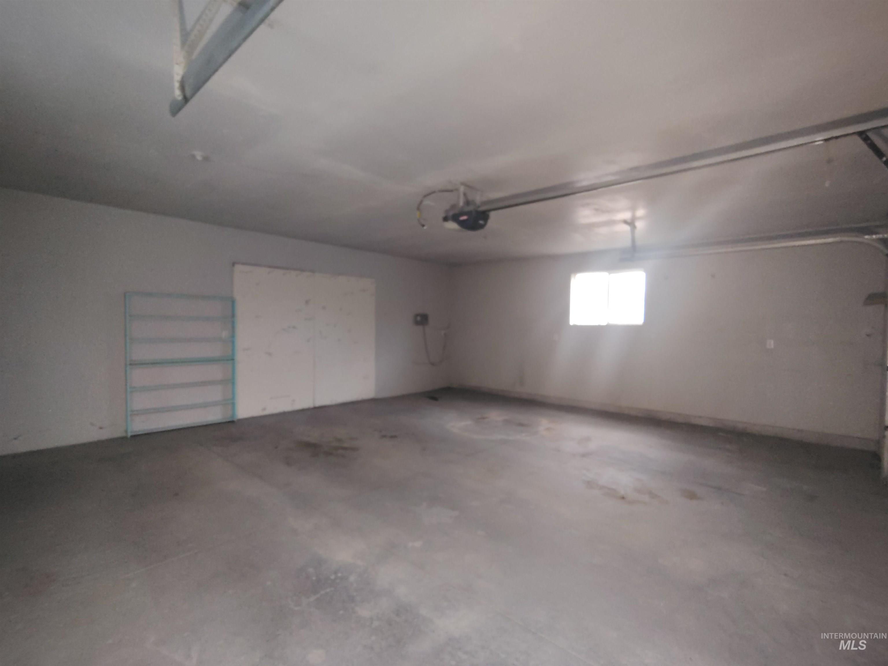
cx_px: 444
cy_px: 333
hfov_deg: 94.5
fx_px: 410
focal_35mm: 16
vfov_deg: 78.1
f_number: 2.2
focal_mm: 2.13
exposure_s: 1/20
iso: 1664
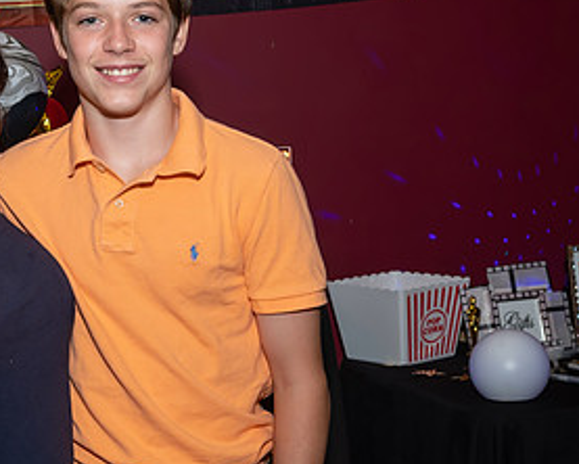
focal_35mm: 95
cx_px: 172
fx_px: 1629
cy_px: 205
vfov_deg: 16.2
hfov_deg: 20.1
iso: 400
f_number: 7.1
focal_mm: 24
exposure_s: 1/250
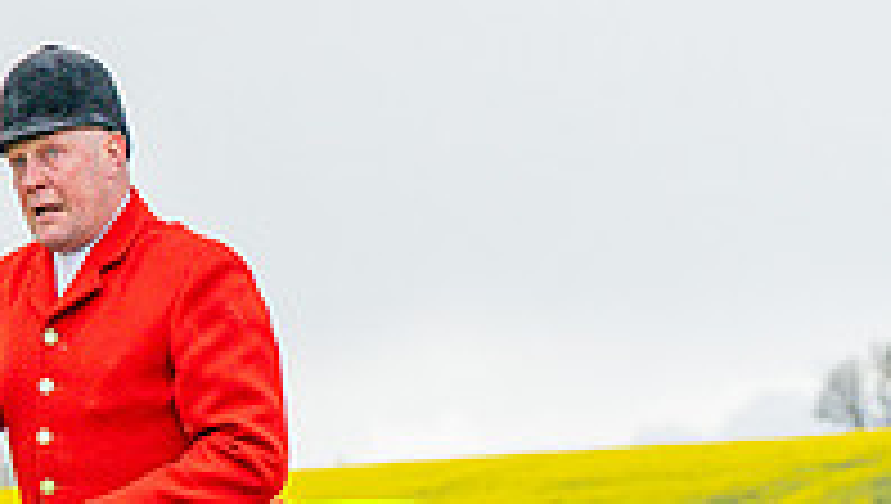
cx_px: 269
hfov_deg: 4.8
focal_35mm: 446
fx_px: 10551
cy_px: 1040
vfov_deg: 2.7
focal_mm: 70
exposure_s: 1/1600
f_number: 4
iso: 400
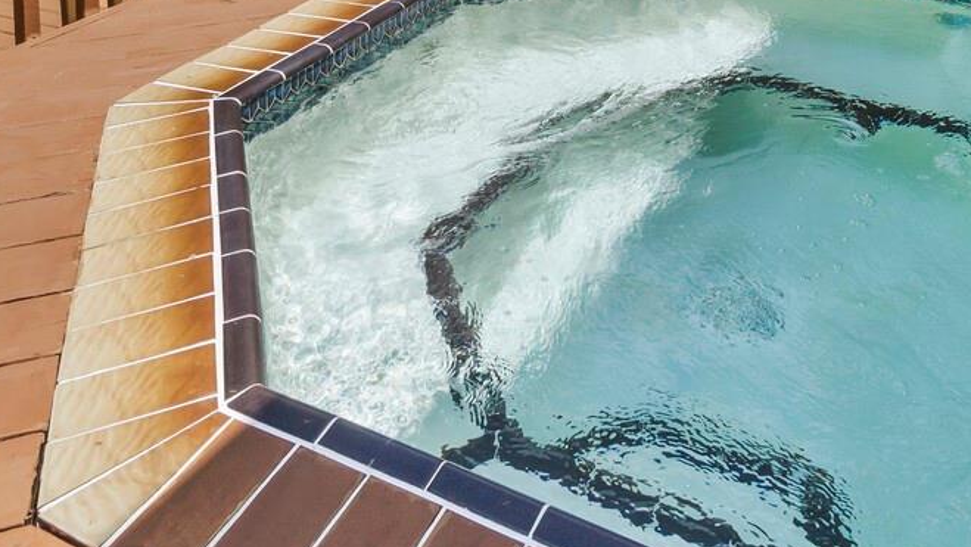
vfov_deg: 25.5
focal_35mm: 37
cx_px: 548
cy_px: -234
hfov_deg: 53.8
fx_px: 953
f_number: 11
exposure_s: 1/250
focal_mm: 7
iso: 320
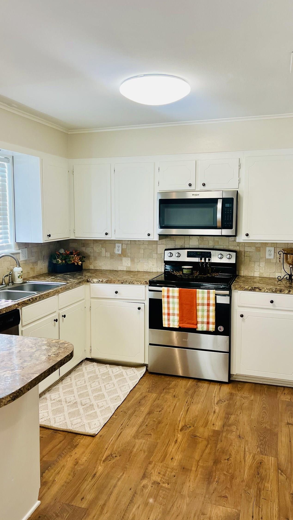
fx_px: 400
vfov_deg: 66.1
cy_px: 255
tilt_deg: -6.6
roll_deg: -0.1
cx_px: 144
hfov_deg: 40.2
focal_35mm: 29
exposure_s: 1/120
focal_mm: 5.7
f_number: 1.5
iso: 80
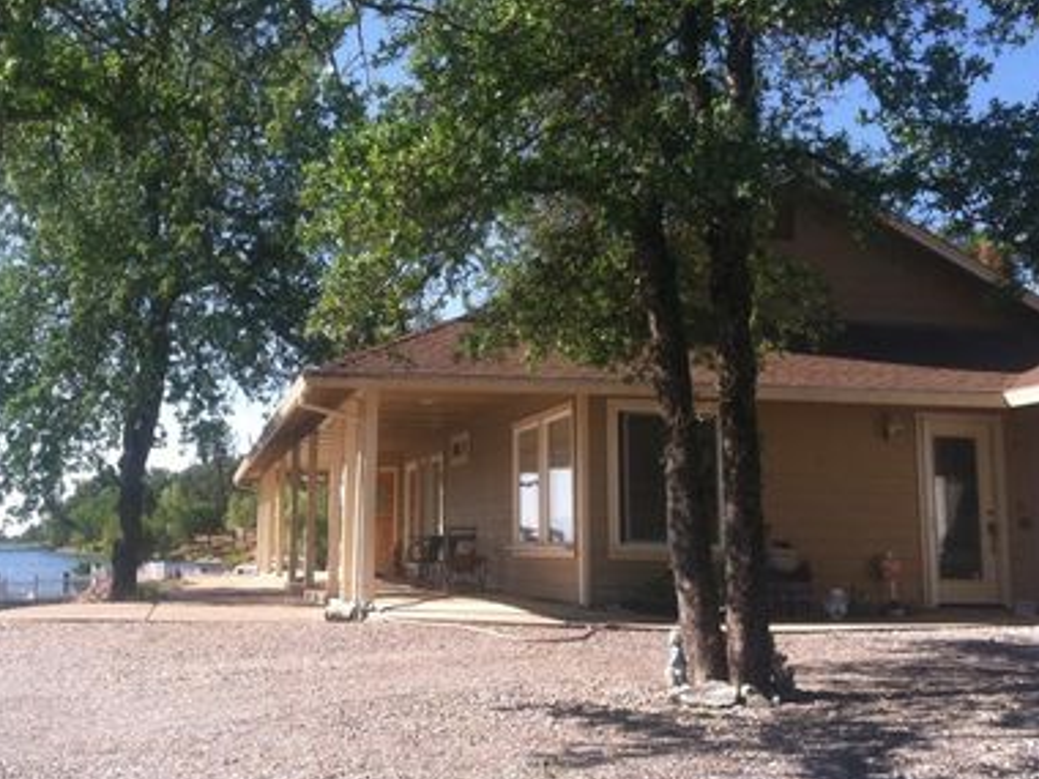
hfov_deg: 40.9
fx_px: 1381
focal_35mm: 46
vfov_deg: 31.5
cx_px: 372
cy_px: 328
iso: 80
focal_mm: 3.85
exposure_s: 1/556
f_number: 2.8
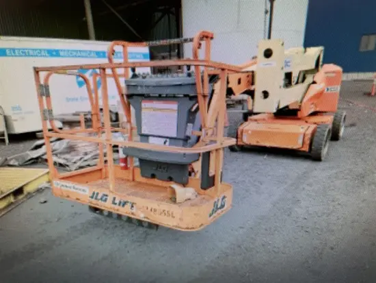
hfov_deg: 67.3
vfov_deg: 53.1
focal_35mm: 26
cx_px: 188
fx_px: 283
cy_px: 142
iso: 160
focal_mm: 4.2
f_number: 1.6
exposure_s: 1/58
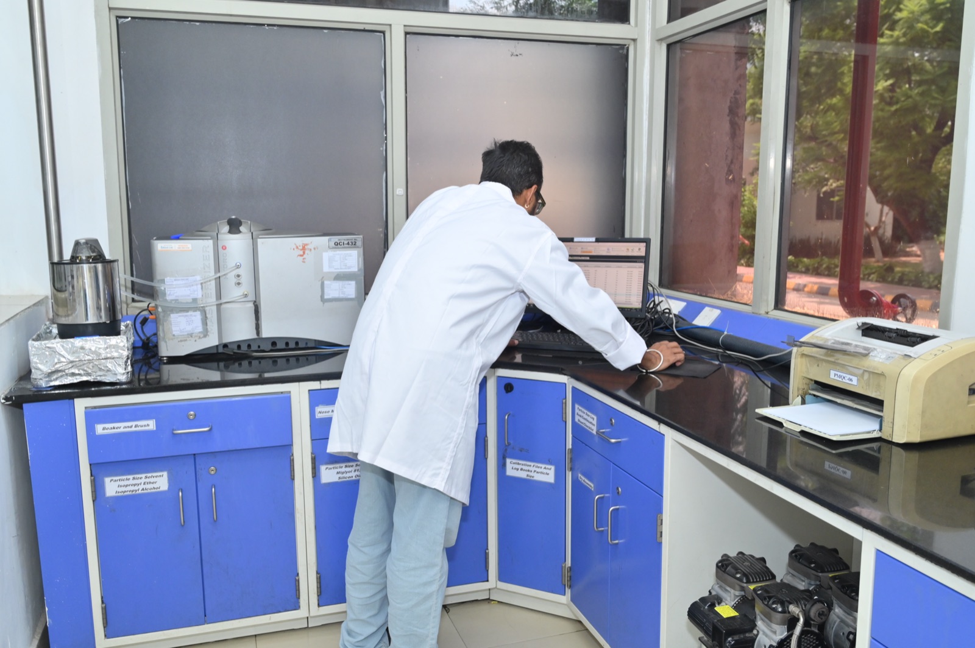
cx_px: 488
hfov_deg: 60.3
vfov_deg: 42.3
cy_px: 324
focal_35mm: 31
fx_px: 839
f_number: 5.6
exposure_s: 1/125
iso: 1600
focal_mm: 31
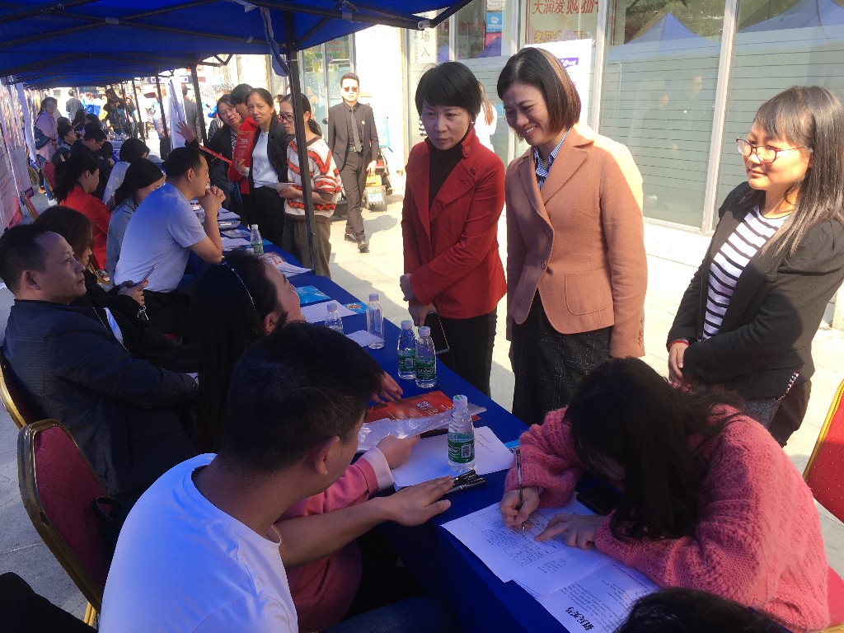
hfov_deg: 61.7
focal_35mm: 29
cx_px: 422
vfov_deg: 48.2
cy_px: 316
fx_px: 707
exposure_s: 1/159
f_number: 2.2
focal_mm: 4.15
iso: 25
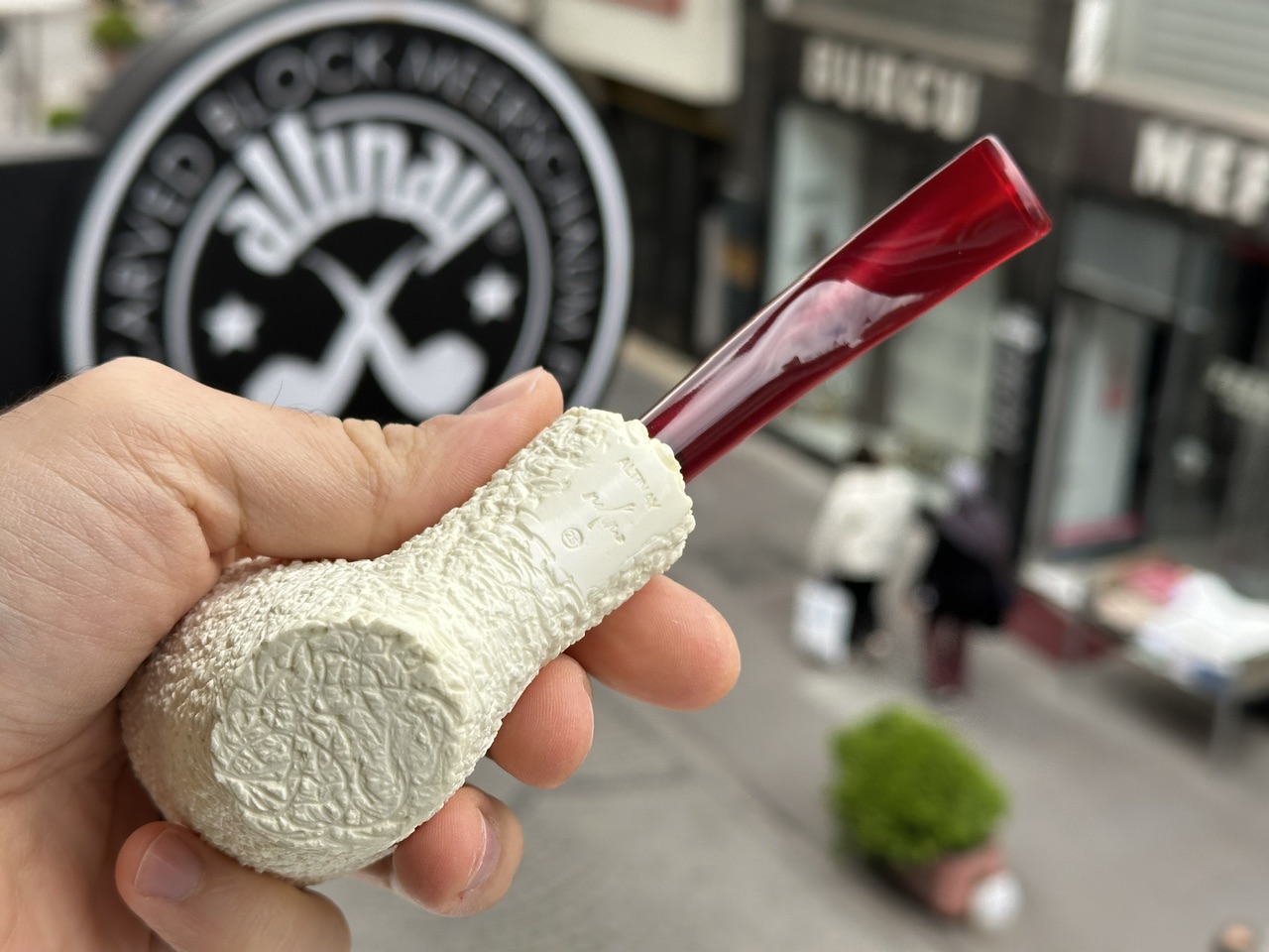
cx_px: 634
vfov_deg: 30.3
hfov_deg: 39.7
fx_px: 1760
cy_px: 476
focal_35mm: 48
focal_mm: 6.86
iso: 64
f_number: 1.78
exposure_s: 1/1041
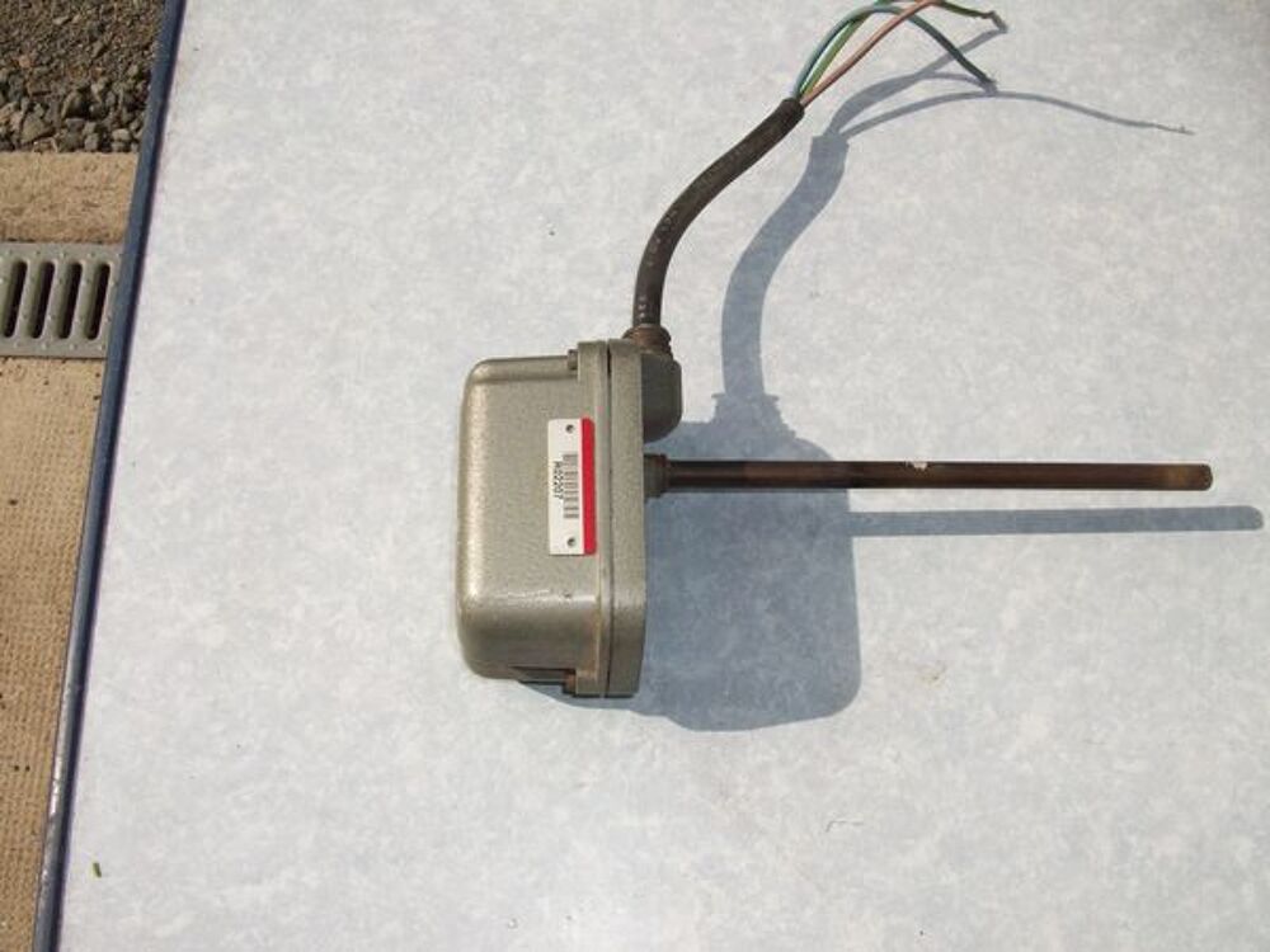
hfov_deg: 54.0
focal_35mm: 34
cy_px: 476
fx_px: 1247
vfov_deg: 41.8
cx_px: 635
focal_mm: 5.7
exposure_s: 1/850
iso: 64
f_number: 5.5
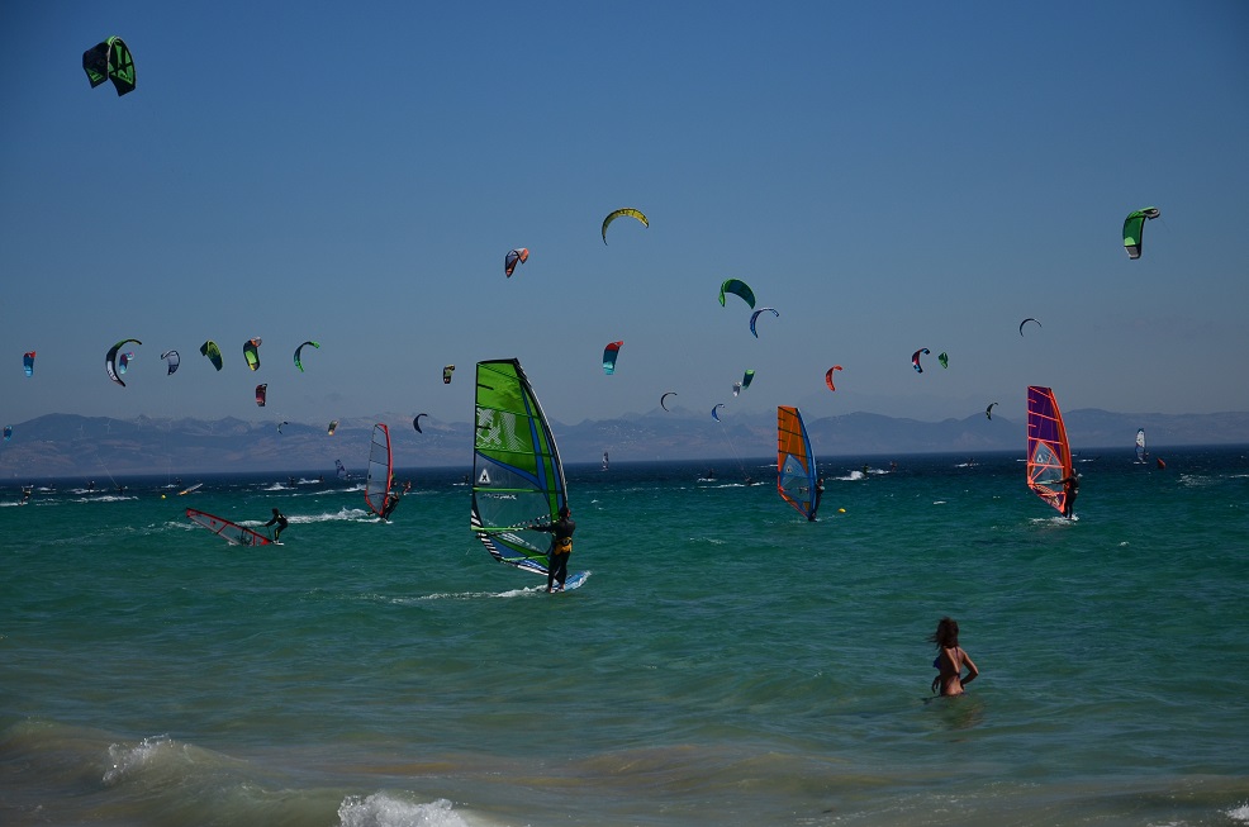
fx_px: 3895
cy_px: 414
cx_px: 624
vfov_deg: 12.1
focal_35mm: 112
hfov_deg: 18.2
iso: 160
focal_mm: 75
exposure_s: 1/1250
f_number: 5.3
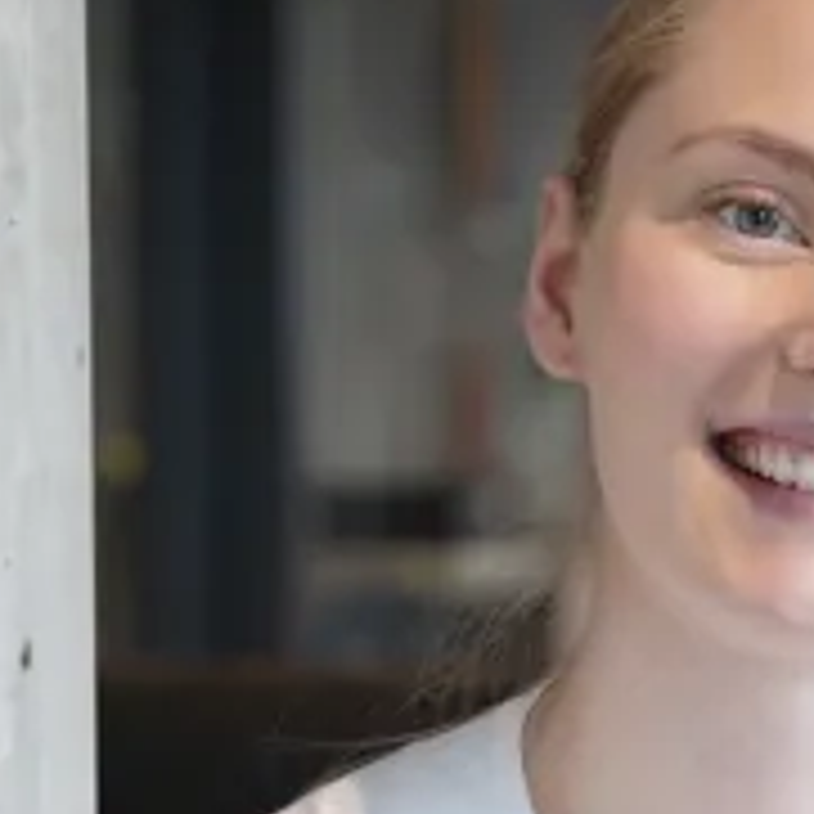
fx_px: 7875
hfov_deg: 5.9
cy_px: 1129
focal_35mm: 296
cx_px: 1070
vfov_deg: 5.9
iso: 800
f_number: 4
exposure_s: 1/250
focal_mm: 70
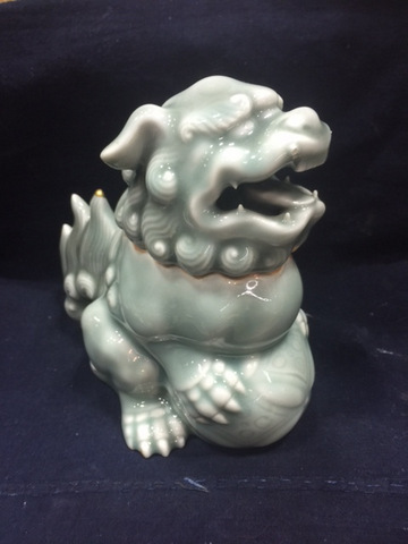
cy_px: 272
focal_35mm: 29
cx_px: 204
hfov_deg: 48.2
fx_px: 456
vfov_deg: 61.7
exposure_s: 1/15
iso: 64
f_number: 2.2
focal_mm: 4.15
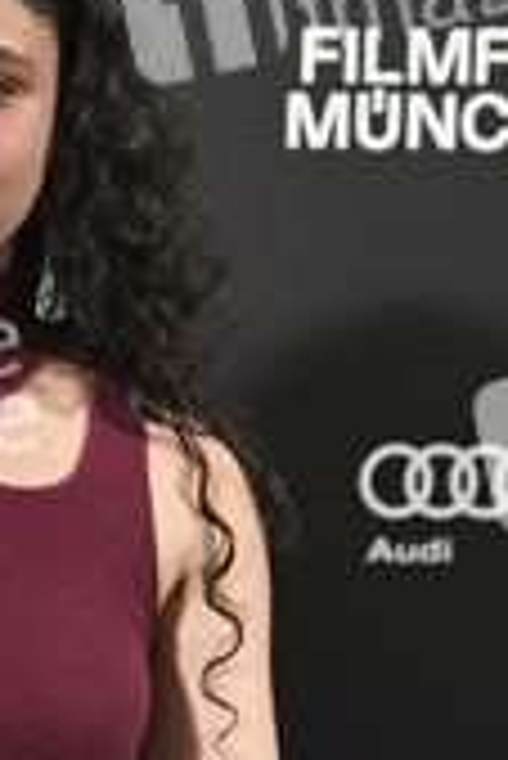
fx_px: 2492
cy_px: 652
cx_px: -63
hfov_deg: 11.5
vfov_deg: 17.1
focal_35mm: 118
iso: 1600
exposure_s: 1/160
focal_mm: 50
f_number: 2.8
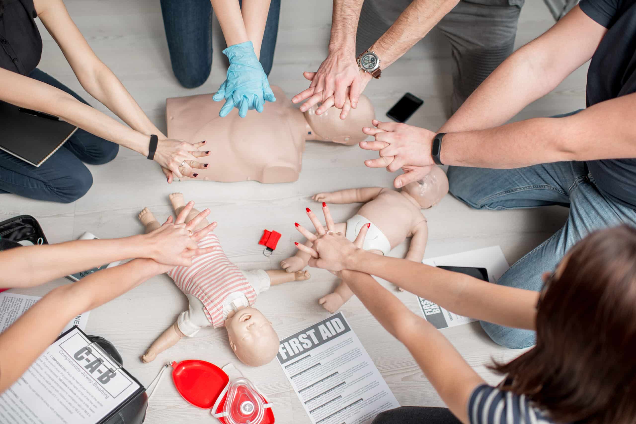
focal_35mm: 35
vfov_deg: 37.9
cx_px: 318
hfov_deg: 54.4
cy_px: 212
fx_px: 619
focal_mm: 35
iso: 250
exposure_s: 1/160
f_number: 2.2
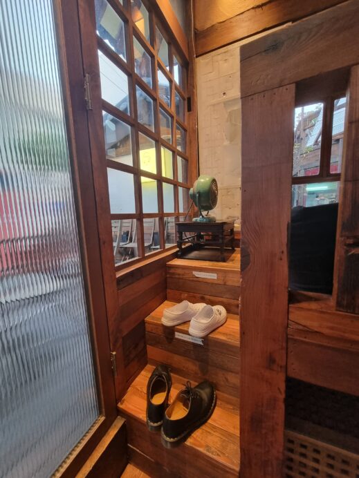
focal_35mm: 13
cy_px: 239
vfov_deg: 106.2
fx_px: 180
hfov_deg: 89.9
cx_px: 180
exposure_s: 1/60
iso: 320
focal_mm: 2.2
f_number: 2.2
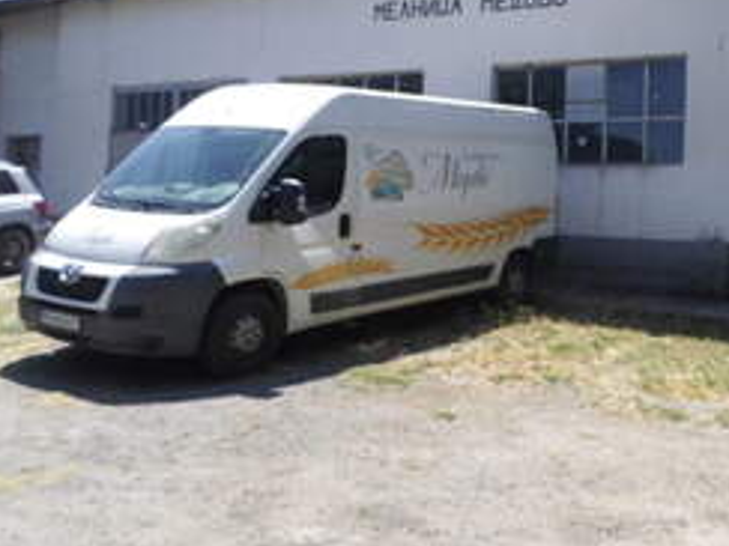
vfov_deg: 36.5
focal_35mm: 39
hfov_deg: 46.3
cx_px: 541
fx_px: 821
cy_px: 189
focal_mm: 4.5
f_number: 2.5
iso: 80
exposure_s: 1/1000
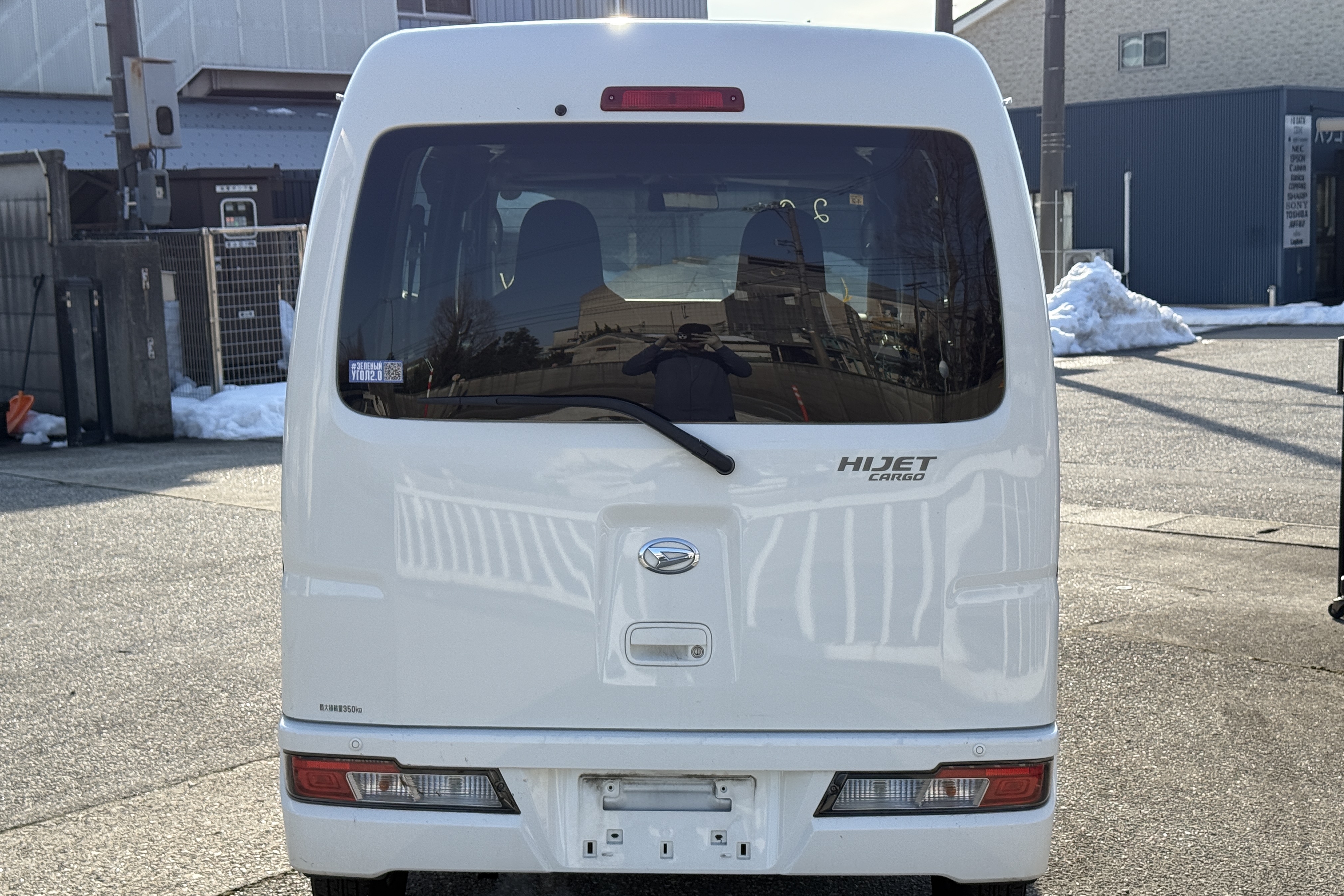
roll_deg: +2.4
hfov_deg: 39.6
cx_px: 672
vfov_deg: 27.0
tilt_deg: -7.3
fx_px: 1867
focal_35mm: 50
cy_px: 475
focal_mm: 6.76
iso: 64
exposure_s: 1/2494
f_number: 1.78
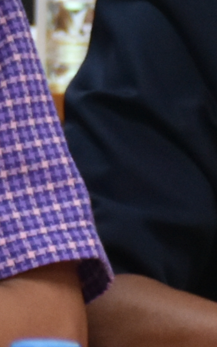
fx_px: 7658
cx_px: -458
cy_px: -18
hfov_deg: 1.6
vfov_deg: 2.6
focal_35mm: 809
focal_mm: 70
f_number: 5
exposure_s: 1/80
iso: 800
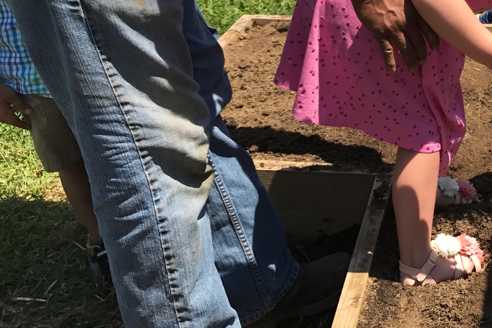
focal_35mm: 59
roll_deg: +0.5
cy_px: 15
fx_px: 806
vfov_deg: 22.3
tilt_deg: -19.7
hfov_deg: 31.6
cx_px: 483
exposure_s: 1/1709
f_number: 1.8
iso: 20
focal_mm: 3.99
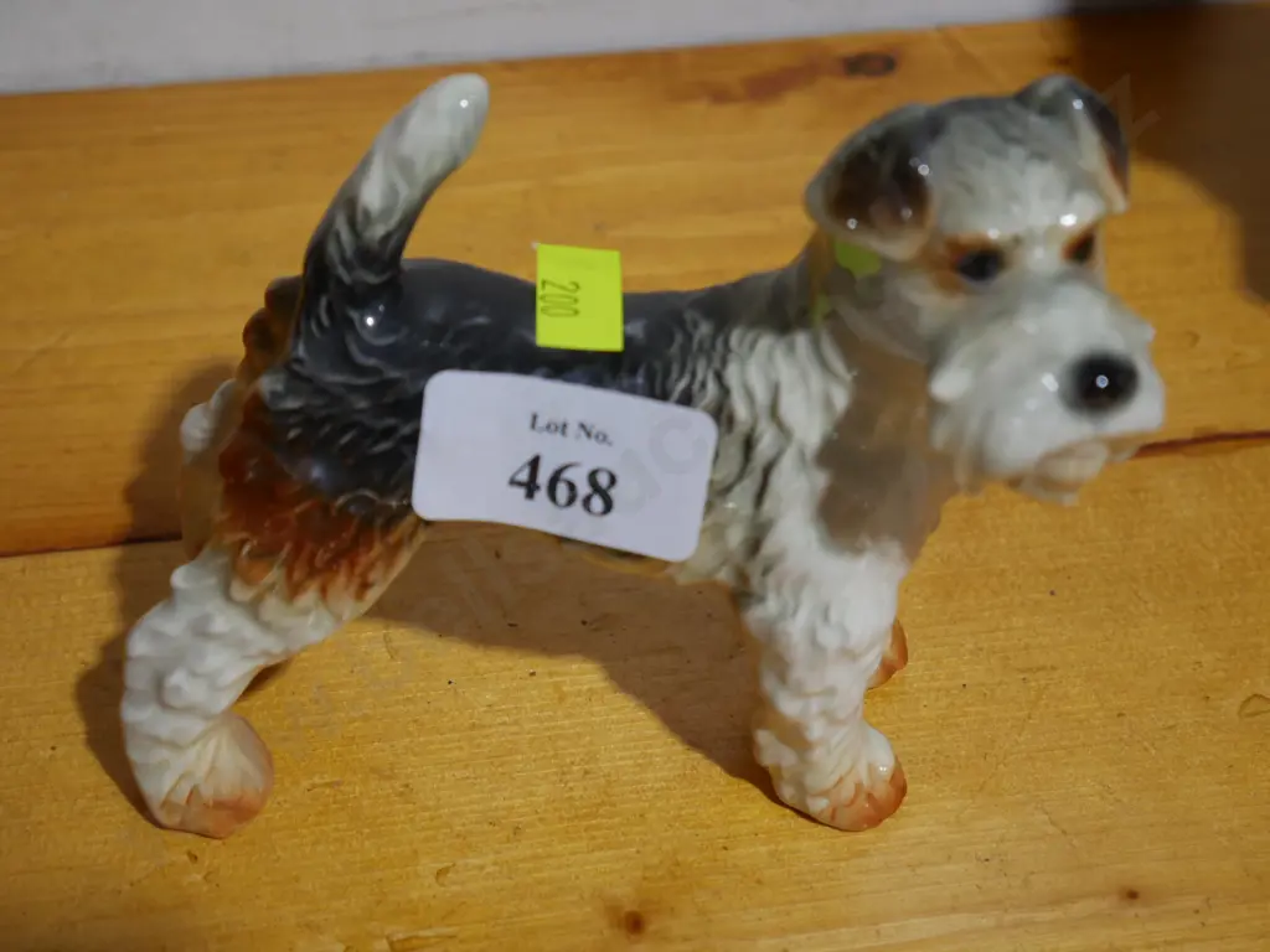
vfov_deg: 19.9
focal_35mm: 74
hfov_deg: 26.3
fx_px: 2715
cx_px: 635
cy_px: 476
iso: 640
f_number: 5.5
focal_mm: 37
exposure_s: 1/80
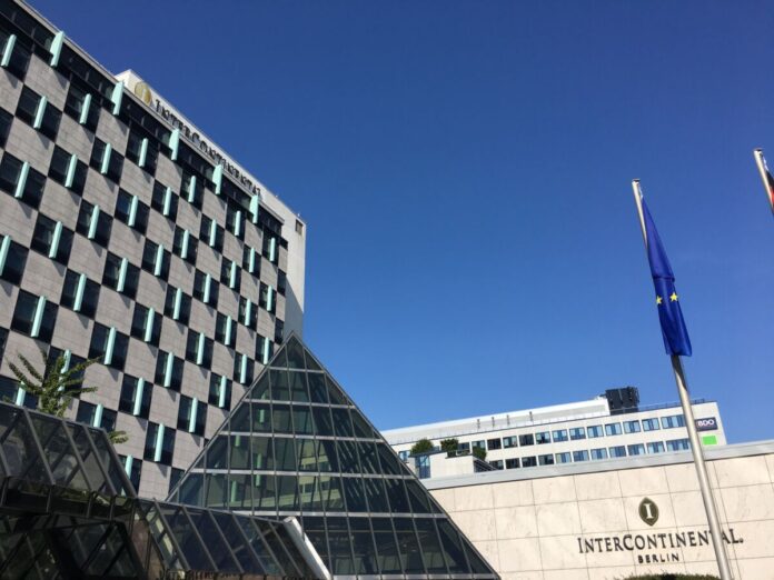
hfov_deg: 61.7
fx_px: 648
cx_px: 387
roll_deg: +2.0
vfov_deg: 48.2
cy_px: 290
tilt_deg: +27.2
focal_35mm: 29
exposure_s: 1/2137
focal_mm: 4.15
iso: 25
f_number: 2.2
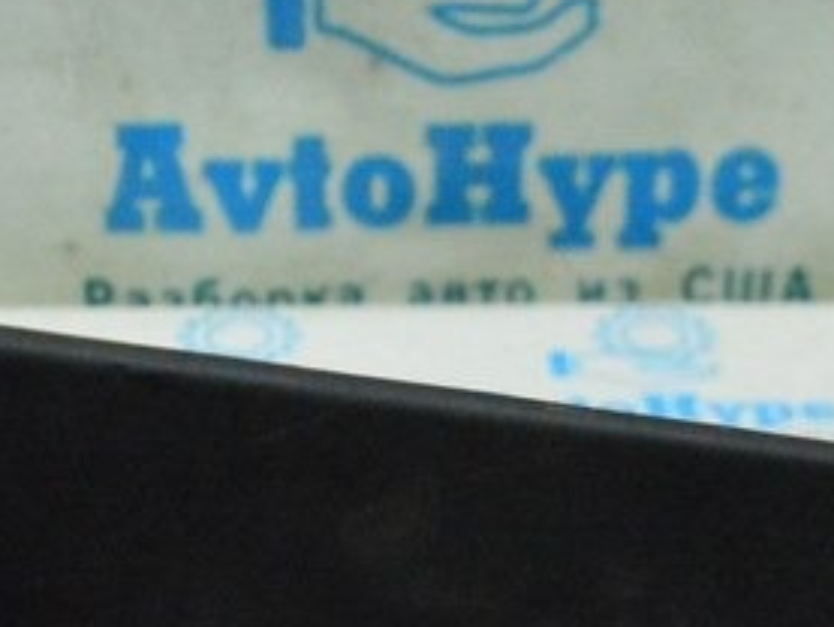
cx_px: 382
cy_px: 888
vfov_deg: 14.5
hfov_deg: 20.4
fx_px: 2314
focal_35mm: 96
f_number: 4
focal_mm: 18
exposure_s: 1/1000
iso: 6400
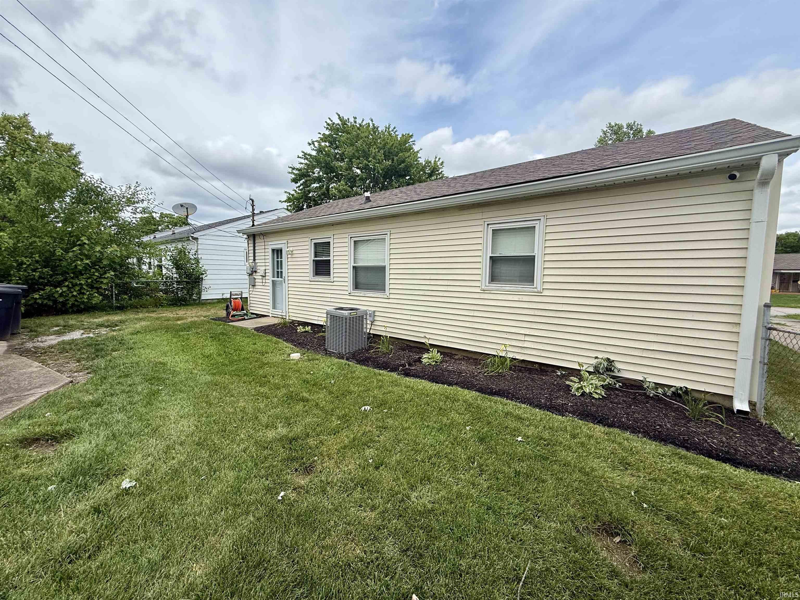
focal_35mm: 14
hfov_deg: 102.1
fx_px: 324
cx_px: 400
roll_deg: +0.2
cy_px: 300
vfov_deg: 85.7
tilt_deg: -1.3
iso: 50
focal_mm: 2.22
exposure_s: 1/1167
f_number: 2.2
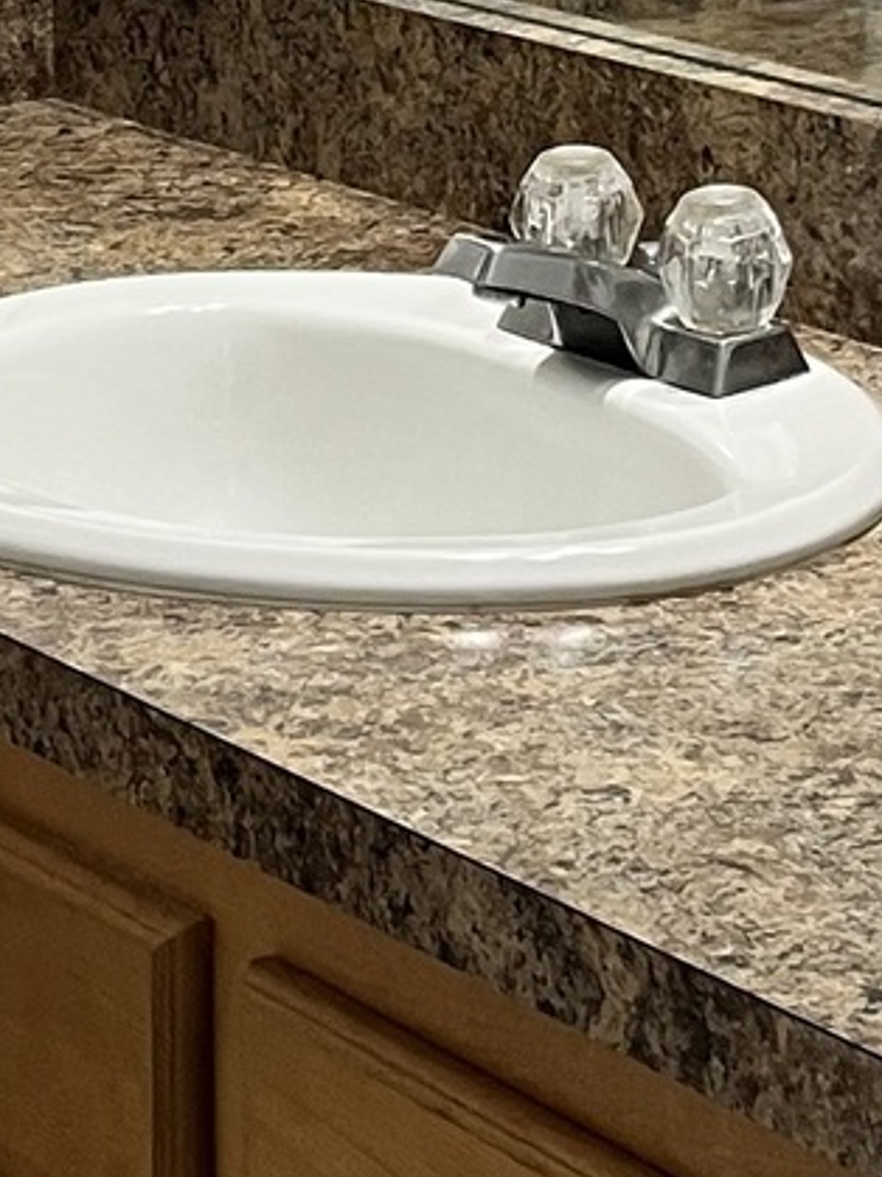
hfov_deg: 10.4
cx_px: 242
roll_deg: +1.1
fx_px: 4861
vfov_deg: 13.7
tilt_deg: -13.7
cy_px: 163
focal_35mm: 143
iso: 100
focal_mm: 5.1
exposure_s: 1/60
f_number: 1.6
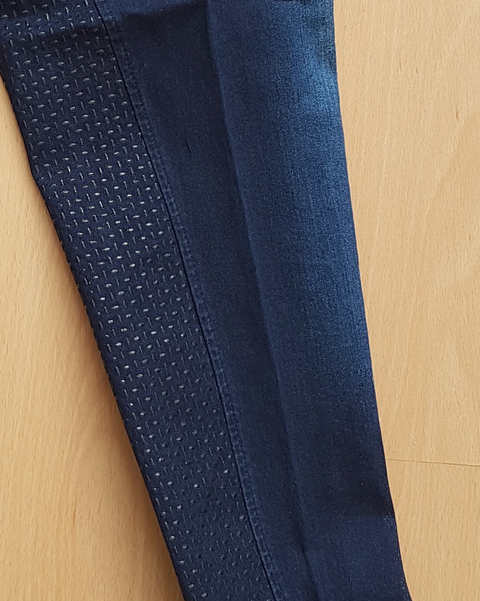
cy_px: 257
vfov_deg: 23.3
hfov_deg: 18.2
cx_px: 0
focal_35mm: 82
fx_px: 1456
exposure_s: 1/50
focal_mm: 4.2
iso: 64
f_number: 1.7
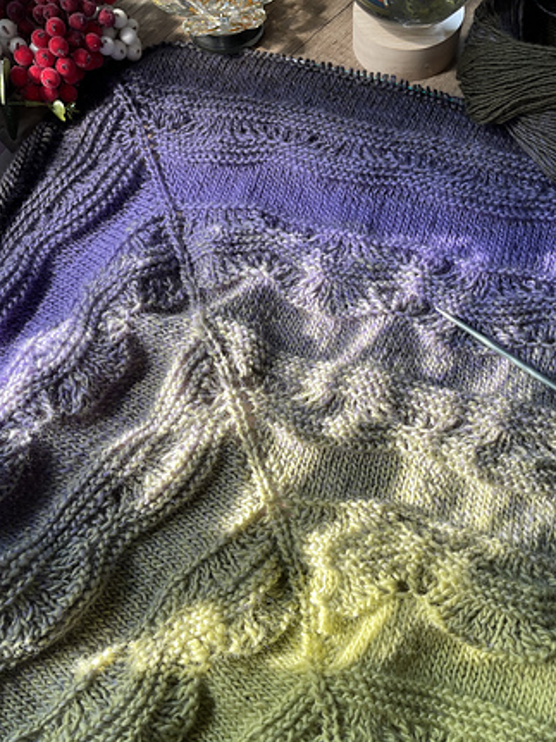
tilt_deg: -68.1
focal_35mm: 29
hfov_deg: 48.1
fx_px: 621
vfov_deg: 61.5
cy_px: 415
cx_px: 311
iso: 40
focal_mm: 5.1
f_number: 1.6
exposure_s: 1/121
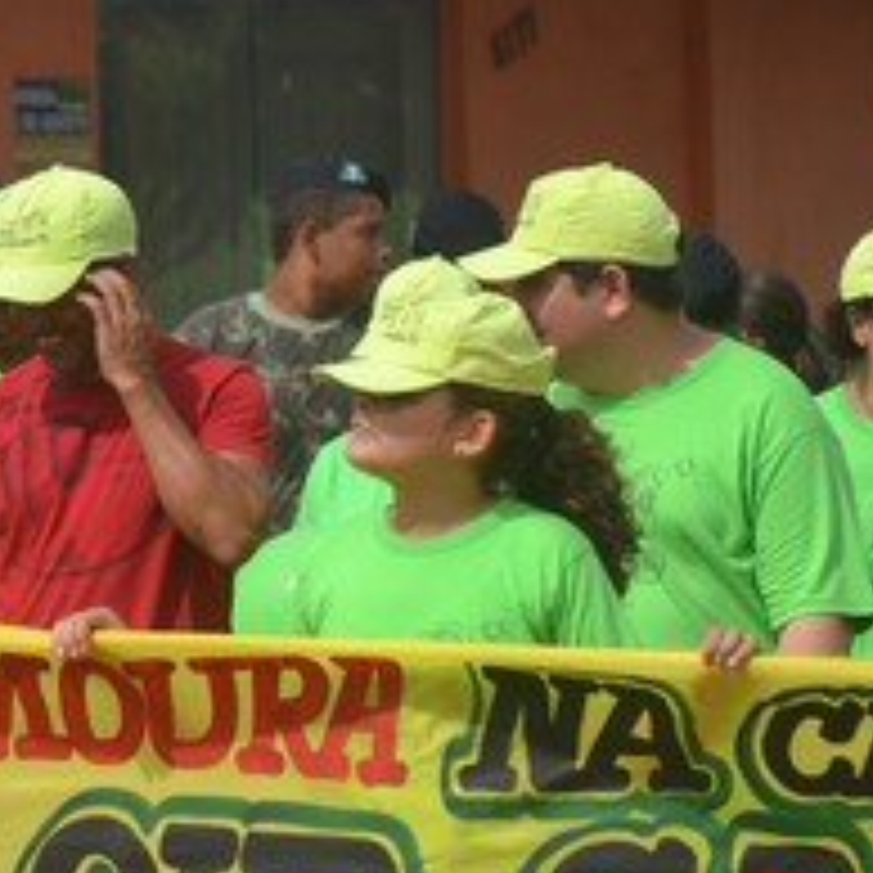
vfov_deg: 4.4
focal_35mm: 400
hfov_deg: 4.4
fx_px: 11413
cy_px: 486
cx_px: 284
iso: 100
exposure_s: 1/500
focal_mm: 135
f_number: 5.6
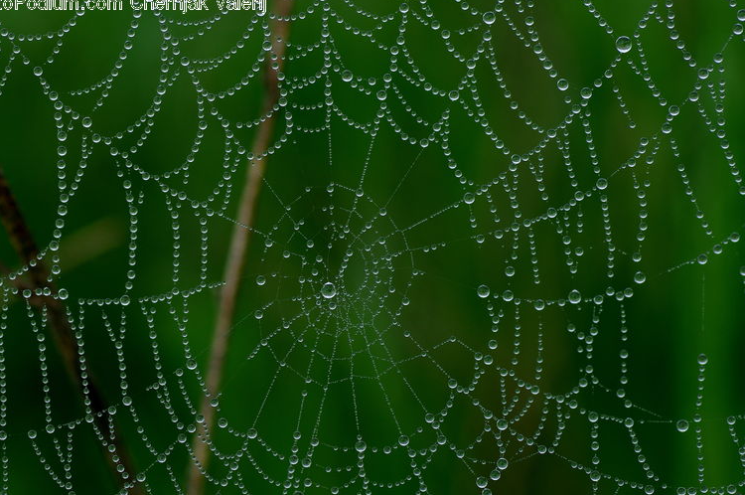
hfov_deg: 12.7
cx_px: 318
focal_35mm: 162
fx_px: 3348
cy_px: 276
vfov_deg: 8.4
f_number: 5
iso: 200
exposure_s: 1/400
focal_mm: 90
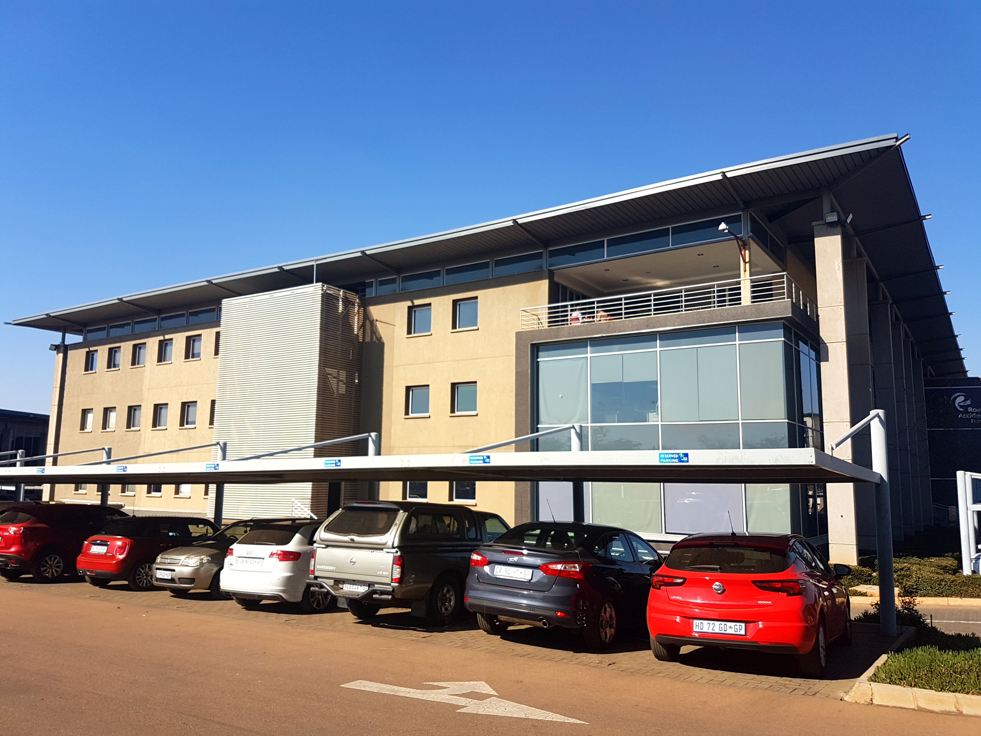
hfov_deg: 67.3
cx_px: 490
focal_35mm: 26
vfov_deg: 53.1
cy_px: 368
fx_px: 737
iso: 40
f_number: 1.7
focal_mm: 4.2
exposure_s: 1/1876
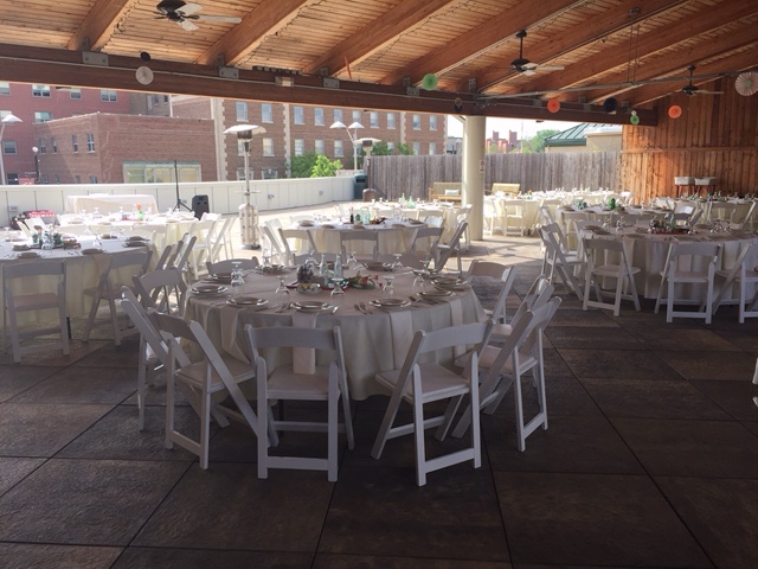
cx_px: 379
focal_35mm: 29
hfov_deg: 61.7
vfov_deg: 48.2
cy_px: 284
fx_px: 635
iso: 32
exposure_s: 1/618
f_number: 2.2
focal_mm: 4.15
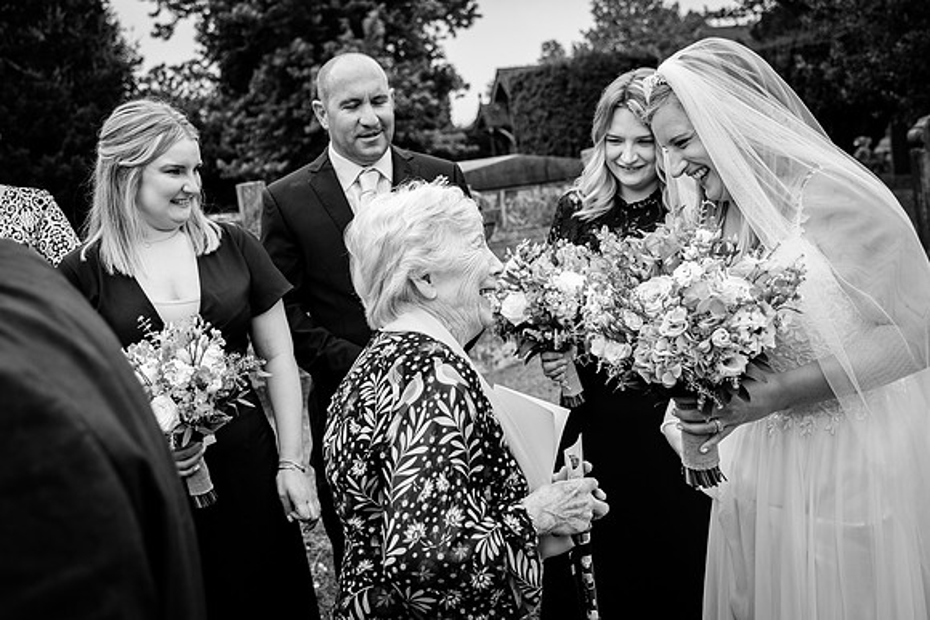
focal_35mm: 41
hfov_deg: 47.4
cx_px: 416
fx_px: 1057
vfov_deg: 32.7
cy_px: 291
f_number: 2.8
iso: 160
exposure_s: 1/640
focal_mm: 24.9
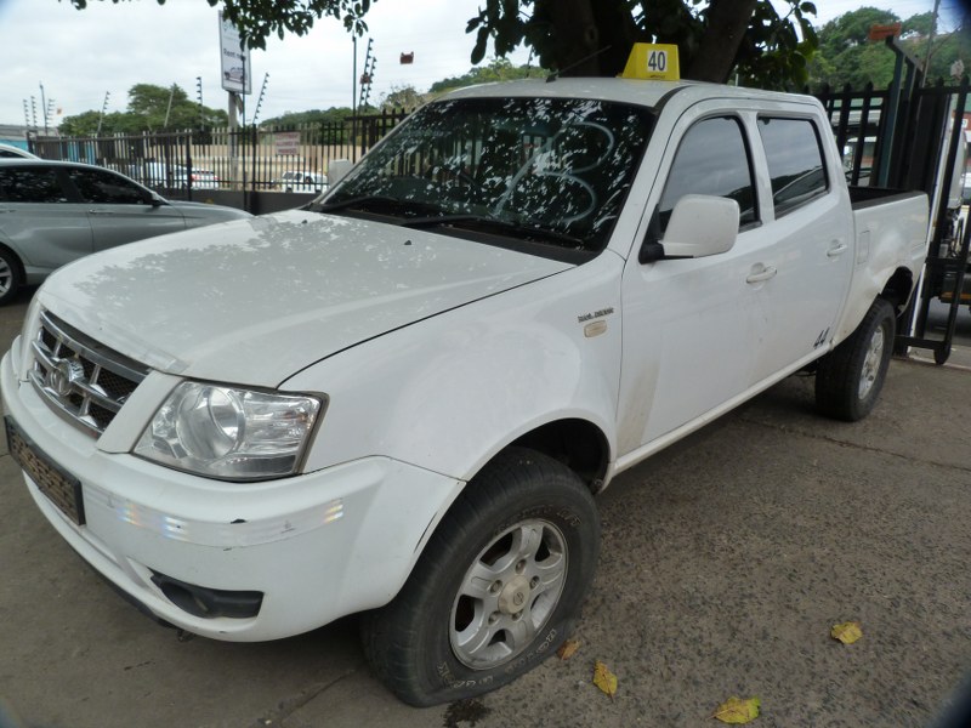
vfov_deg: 54.9
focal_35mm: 25
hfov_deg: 69.4
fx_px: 701
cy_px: 364
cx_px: 486
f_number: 3.6
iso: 125
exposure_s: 1/100
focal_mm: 4.5
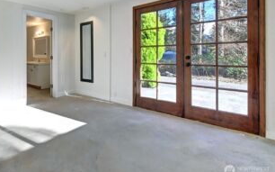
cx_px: 96
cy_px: 58
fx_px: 150
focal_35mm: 20
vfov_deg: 58.3
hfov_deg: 82.7
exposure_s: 1/40
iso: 3200
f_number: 11
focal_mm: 10
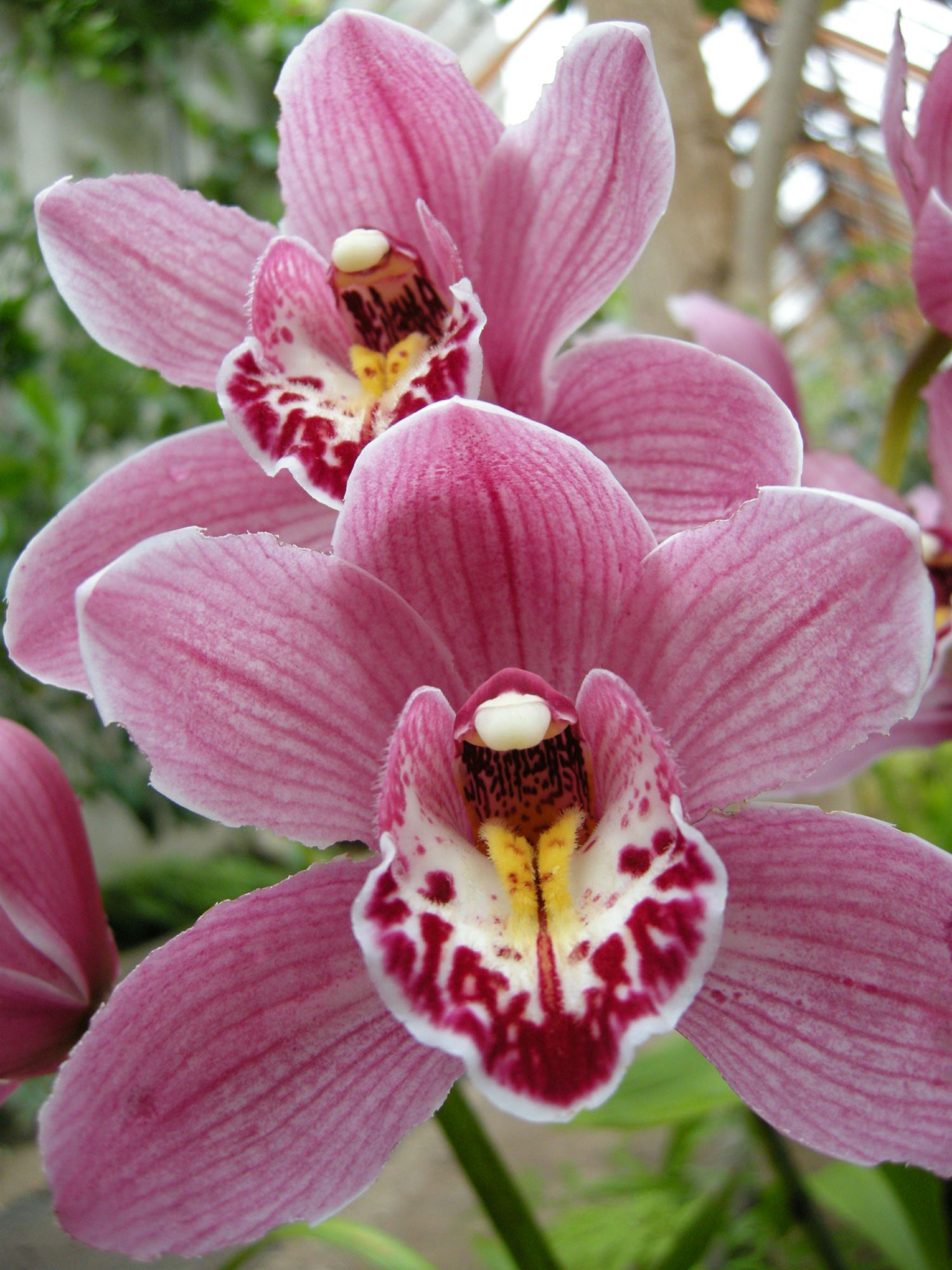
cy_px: 635
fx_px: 1283
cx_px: 476
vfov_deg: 52.6
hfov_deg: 40.7
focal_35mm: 35
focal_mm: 7.5
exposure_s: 1/59.8
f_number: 2.7
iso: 182
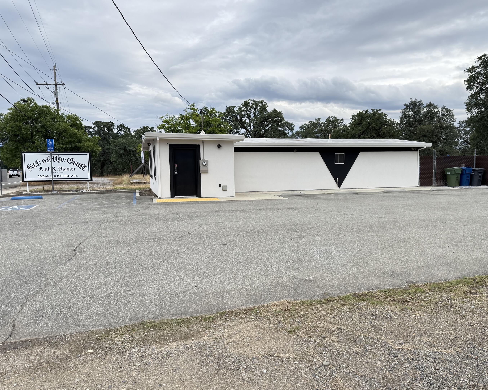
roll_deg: -0.3
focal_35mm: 26
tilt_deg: -5.1
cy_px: 200
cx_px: 262
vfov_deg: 54.9
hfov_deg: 66.0
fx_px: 375
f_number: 1.78
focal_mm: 6.76
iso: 100
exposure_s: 1/1770
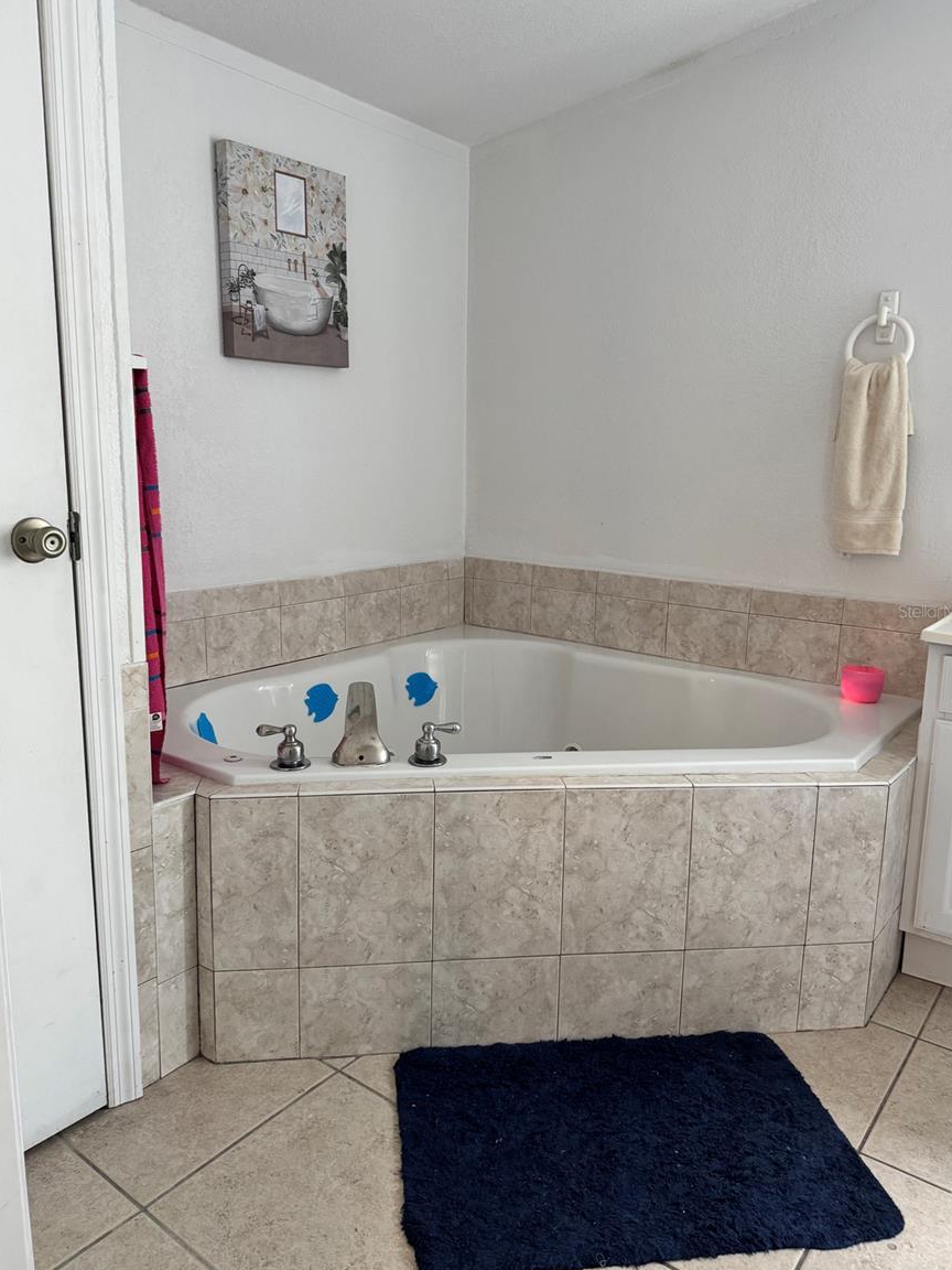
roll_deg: -1.3
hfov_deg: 54.9
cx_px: 480
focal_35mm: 25
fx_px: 917
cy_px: 611
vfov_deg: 69.4
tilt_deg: -10.3
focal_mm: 6.76
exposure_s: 1/60
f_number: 1.78
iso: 200
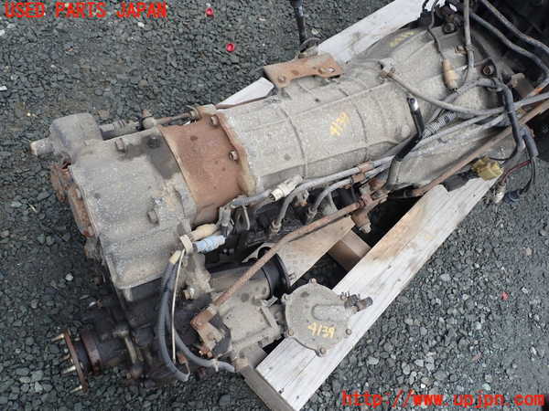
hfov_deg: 60.0
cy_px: 206
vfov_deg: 46.8
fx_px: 476
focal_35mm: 30
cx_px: 274
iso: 100
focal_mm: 5.4
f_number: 3.2
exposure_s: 1/320
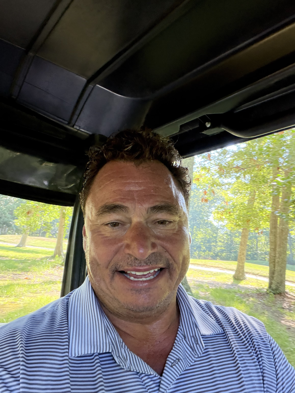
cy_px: 196
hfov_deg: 46.8
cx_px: 148
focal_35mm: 30
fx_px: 341
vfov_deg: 60.0
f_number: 1.9
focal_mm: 2.71
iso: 125
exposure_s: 1/60
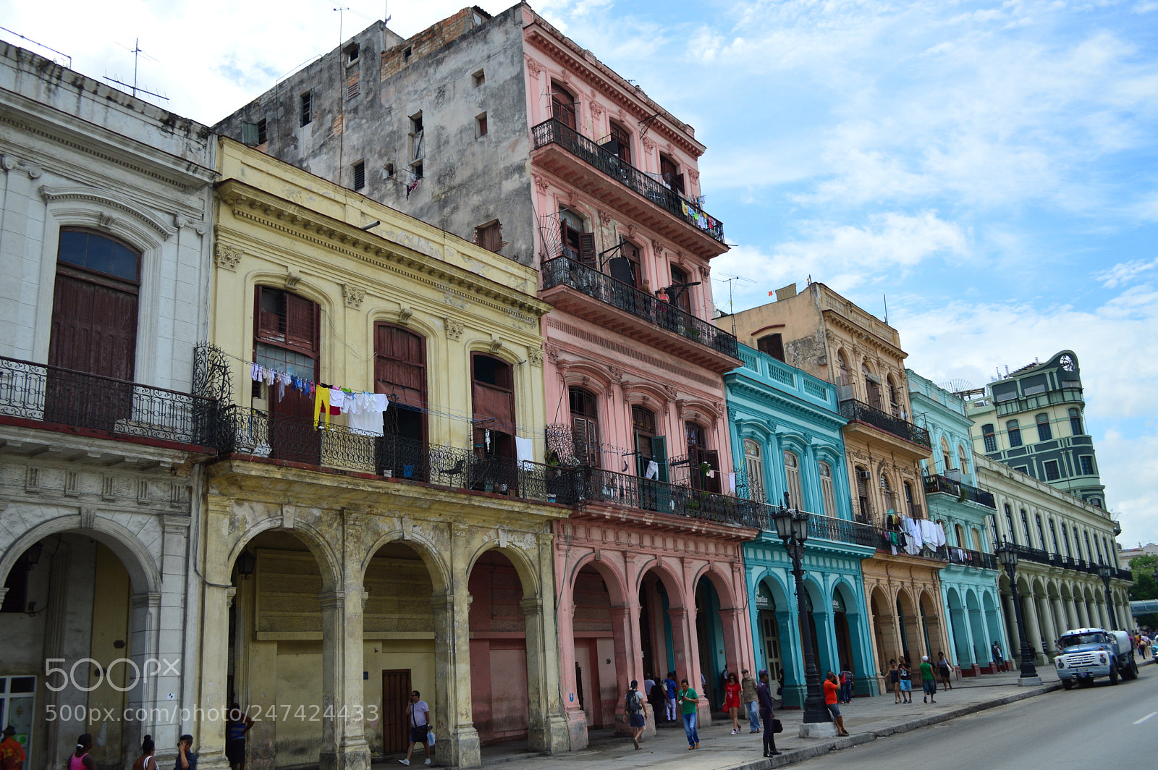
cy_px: 385
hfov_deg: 62.0
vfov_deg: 43.5
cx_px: 579
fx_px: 964
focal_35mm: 30
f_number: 4
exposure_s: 1/1600
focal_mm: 20
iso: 200
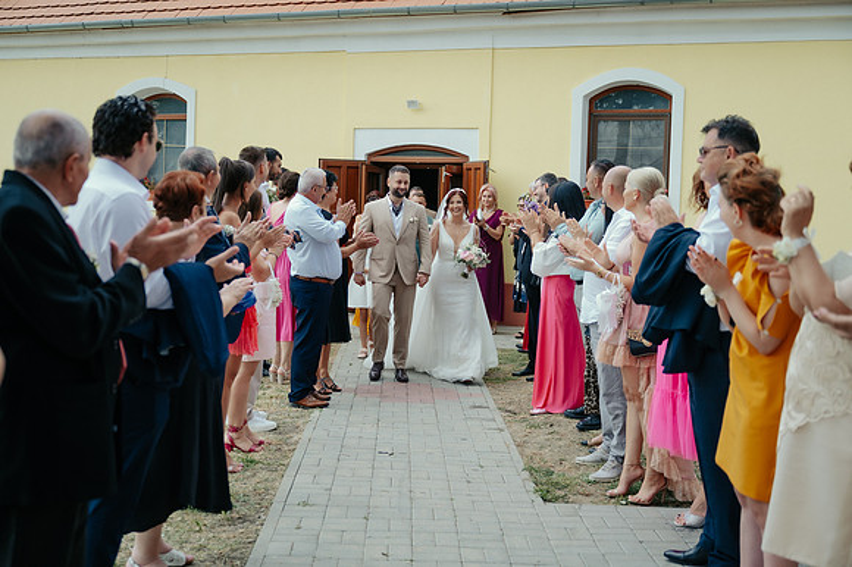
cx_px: 403
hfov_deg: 42.4
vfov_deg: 29.0
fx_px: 1097
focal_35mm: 46
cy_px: 268
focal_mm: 44
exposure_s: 1/320
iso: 125
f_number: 2.8
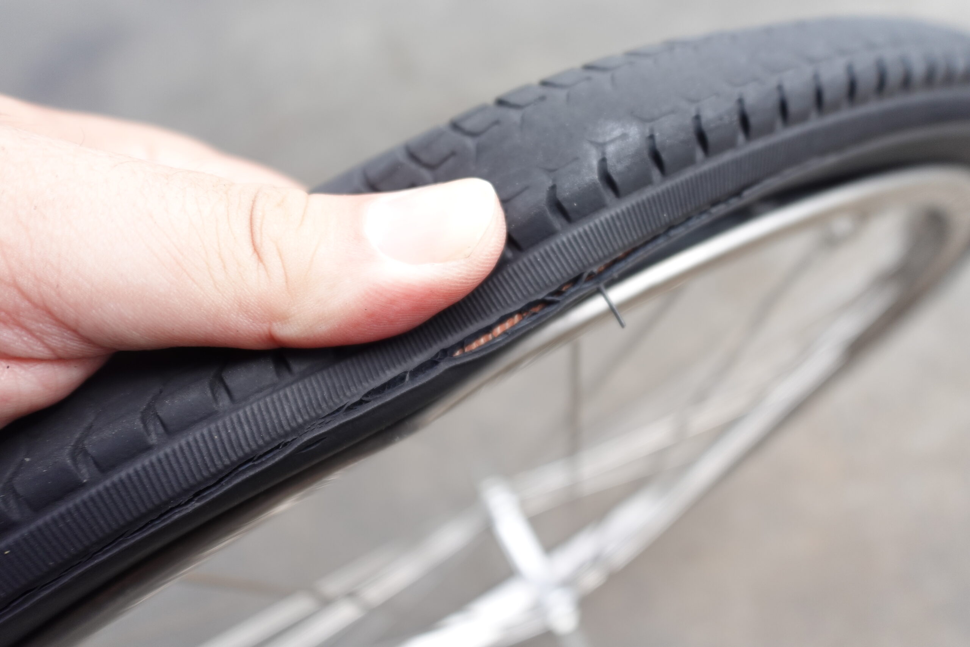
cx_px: 485
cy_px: 324
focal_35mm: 18
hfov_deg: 90.0
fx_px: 485
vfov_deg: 67.4
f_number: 1.8
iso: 125
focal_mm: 6.9
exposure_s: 1/800
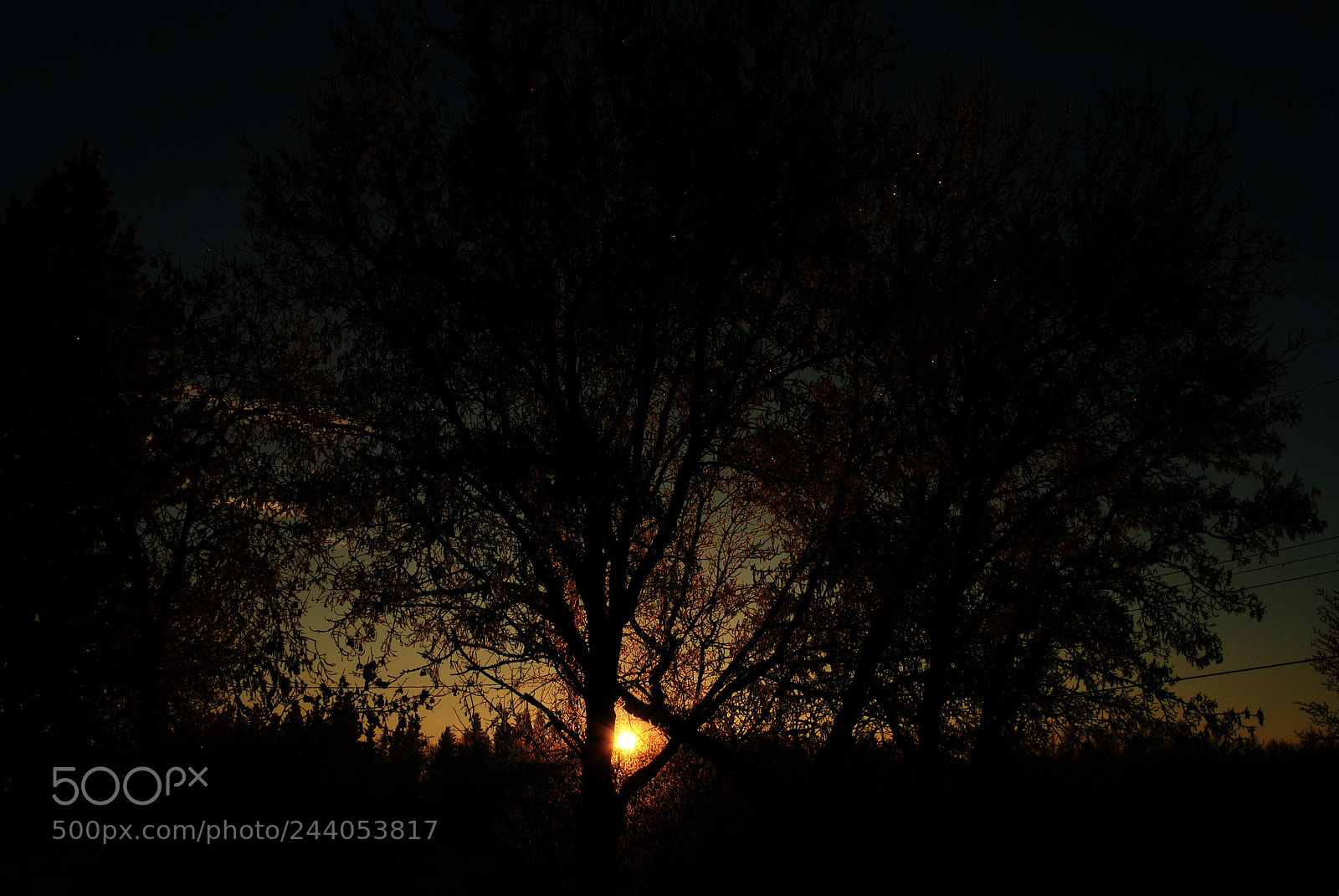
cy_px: 448
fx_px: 1341
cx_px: 670
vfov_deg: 37.0
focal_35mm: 36
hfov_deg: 53.1
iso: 100
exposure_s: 1/640
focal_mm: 24
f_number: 11
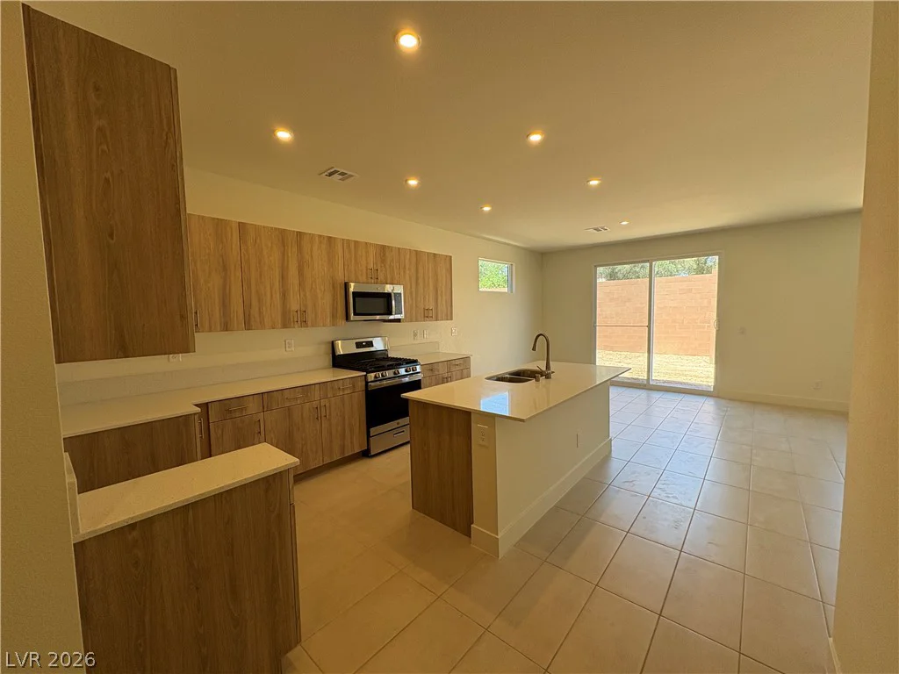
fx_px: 364
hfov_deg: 102.1
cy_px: 337
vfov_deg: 85.7
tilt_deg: -4.0
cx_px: 450
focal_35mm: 14
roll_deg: +1.2
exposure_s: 1/129
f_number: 2.2
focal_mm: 2.22
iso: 80
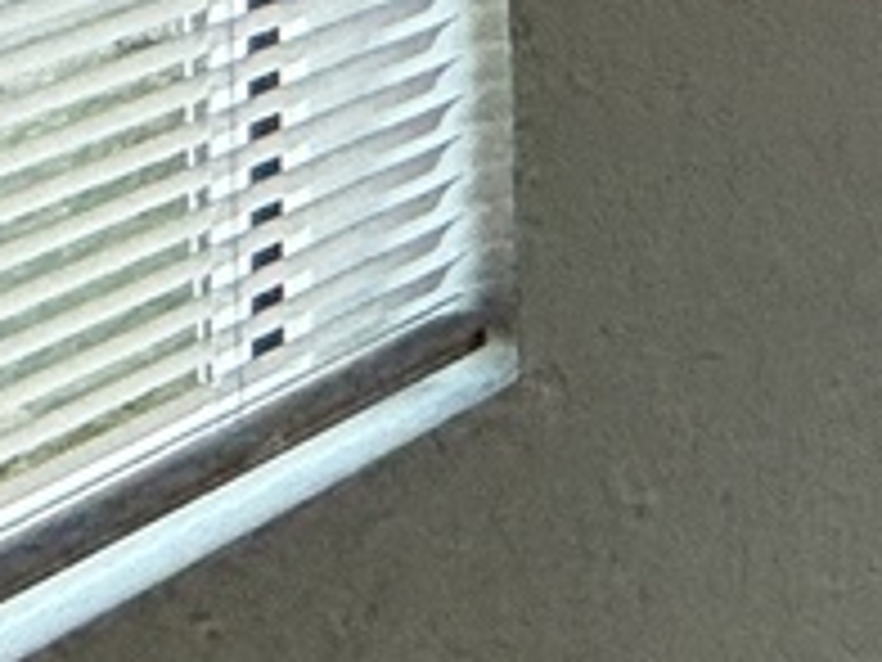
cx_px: 3186
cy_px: -860
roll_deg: +0.2
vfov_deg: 12.0
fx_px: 2624
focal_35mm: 103
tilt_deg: -0.4
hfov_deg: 9.2
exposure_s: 1/163
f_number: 2.2
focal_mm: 2.22
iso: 64
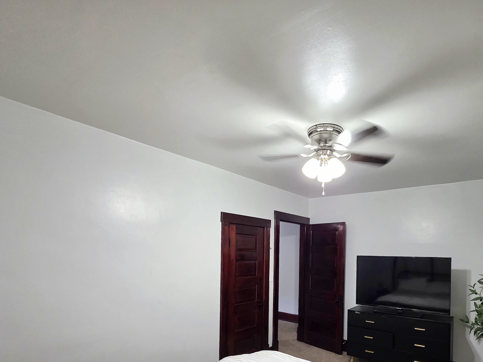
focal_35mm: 19
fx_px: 265
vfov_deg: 65.7
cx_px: 301
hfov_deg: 83.1
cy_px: 257
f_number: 1.9
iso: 250
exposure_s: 1/60.2
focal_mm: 2.2
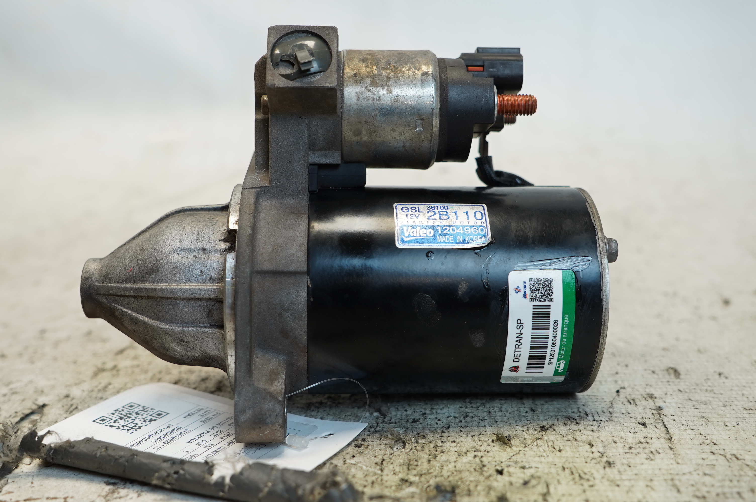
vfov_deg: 33.3
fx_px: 839
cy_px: 251
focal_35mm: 40
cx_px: 378
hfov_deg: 48.5
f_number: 4
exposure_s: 1/60
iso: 200
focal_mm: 27
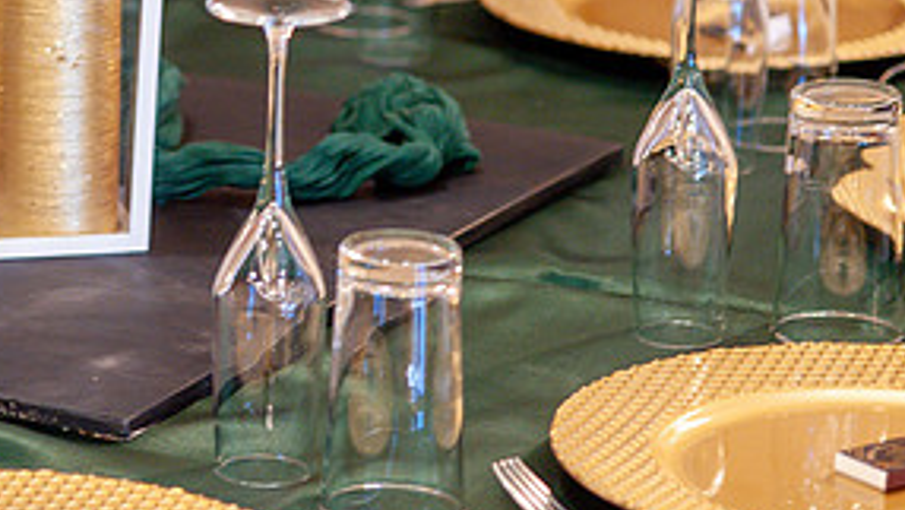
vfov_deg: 5.4
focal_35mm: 223
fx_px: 5352
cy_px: 127
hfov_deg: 9.6
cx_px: 9
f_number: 4
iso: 2000
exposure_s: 1/60
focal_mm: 105
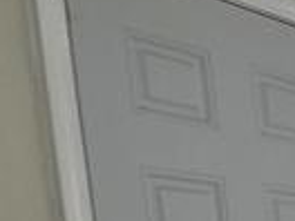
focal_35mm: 101
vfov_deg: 12.9
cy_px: 431
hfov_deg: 10.2
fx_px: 861
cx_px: 977
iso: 160
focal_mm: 2.2
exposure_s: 1/120
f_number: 2.2
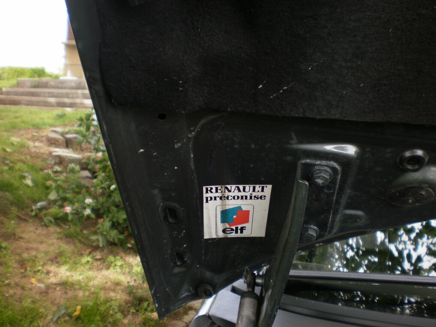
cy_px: 164
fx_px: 453
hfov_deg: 51.4
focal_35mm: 36
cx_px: 218
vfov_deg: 39.7
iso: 100
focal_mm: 6.3
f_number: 3.1
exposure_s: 1/100
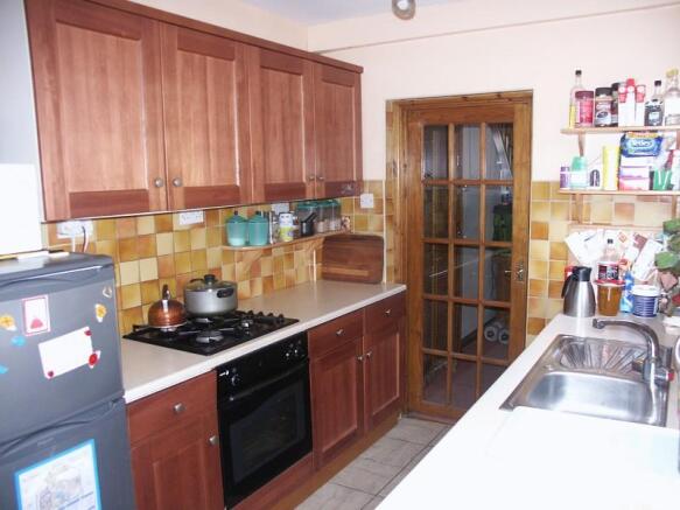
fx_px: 570
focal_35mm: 29
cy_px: 255
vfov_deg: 48.2
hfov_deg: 61.7
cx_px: 340
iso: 200
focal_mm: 7.48
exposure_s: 1/45
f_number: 2.8
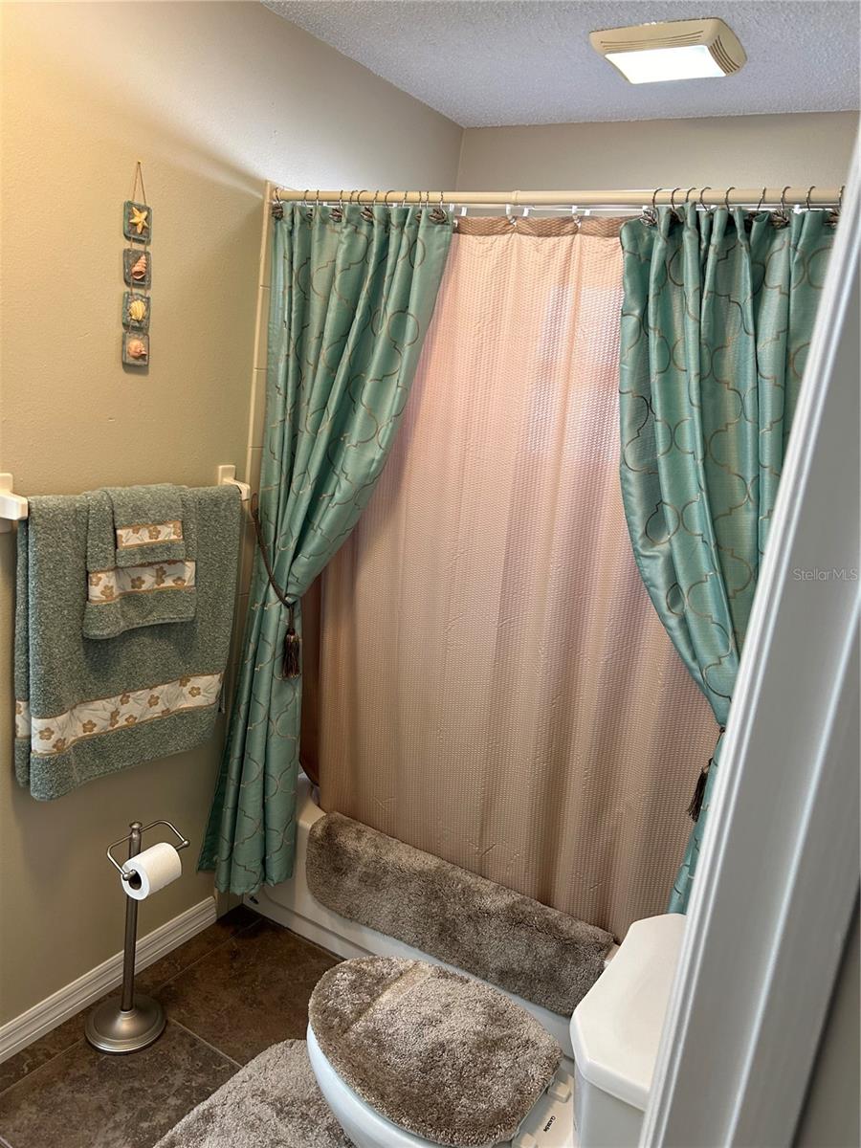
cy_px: 574
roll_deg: -6.2
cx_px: 430
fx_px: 862
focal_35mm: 26
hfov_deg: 53.1
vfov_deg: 67.3
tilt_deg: -11.0
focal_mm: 5.7
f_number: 1.5
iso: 125
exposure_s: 1/120
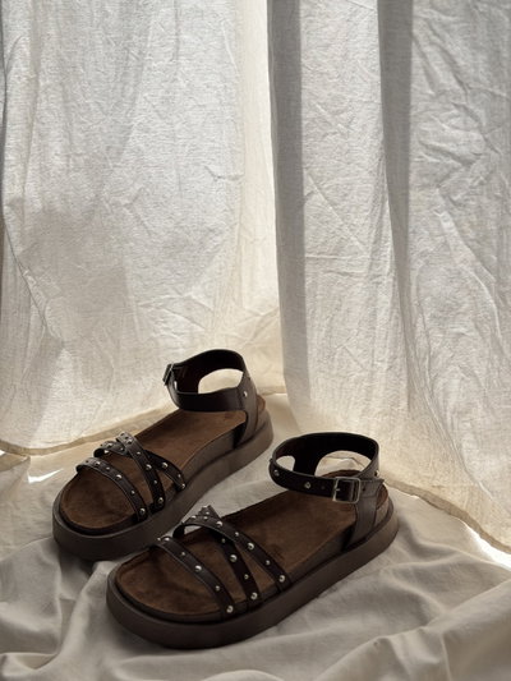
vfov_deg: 39.6
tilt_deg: -29.9
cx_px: 256
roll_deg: +0.4
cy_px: 340
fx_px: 944
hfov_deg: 30.3
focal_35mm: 48
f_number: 1.78
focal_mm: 6.76
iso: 80
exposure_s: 1/855
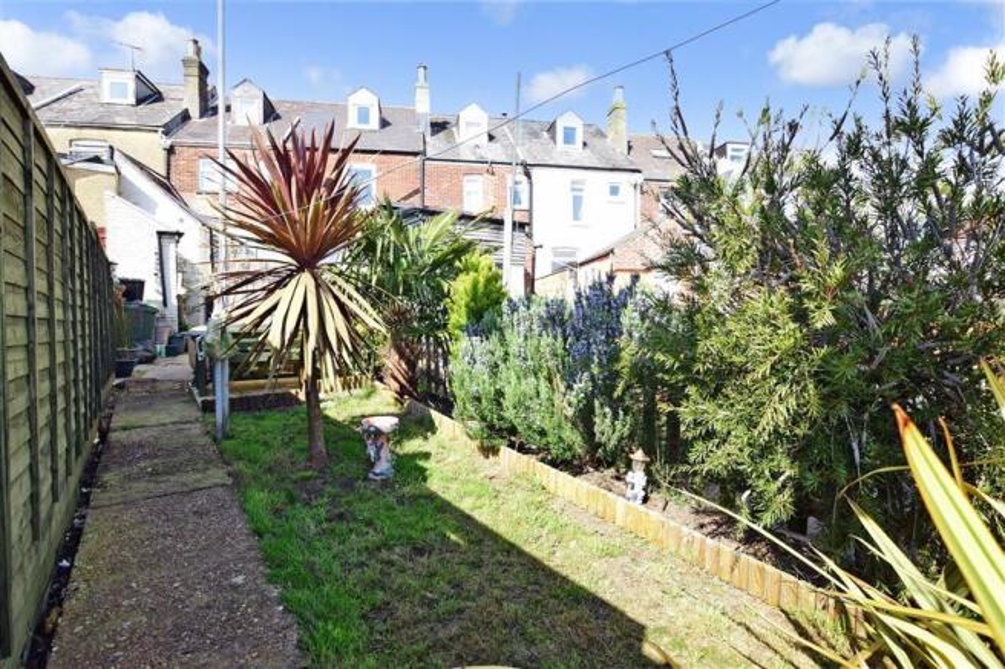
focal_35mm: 17
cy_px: 334
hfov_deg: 92.5
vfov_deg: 69.6
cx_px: 502
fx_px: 481
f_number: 9
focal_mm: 11.5
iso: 400
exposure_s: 1/320
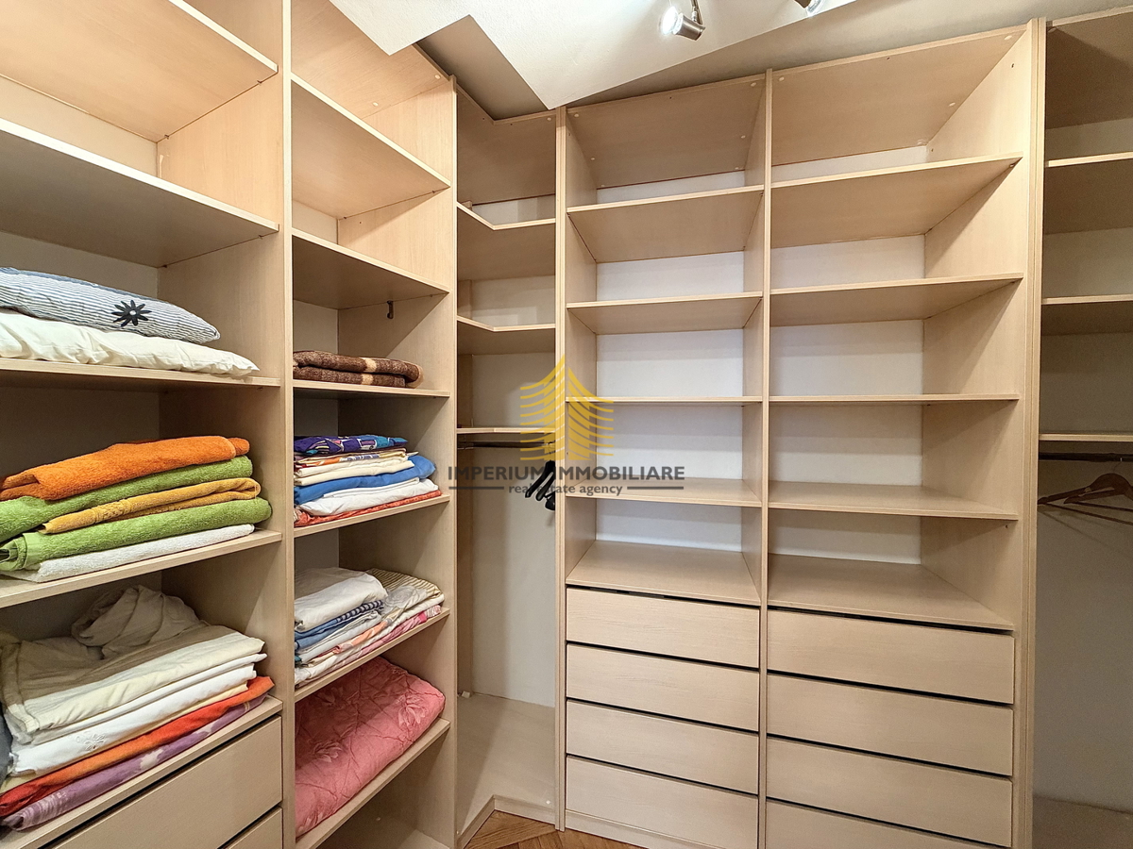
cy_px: 424
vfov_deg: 85.7
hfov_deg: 102.1
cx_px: 566
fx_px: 458
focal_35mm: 14
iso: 320
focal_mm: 2.22
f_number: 2.2
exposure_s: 1/50
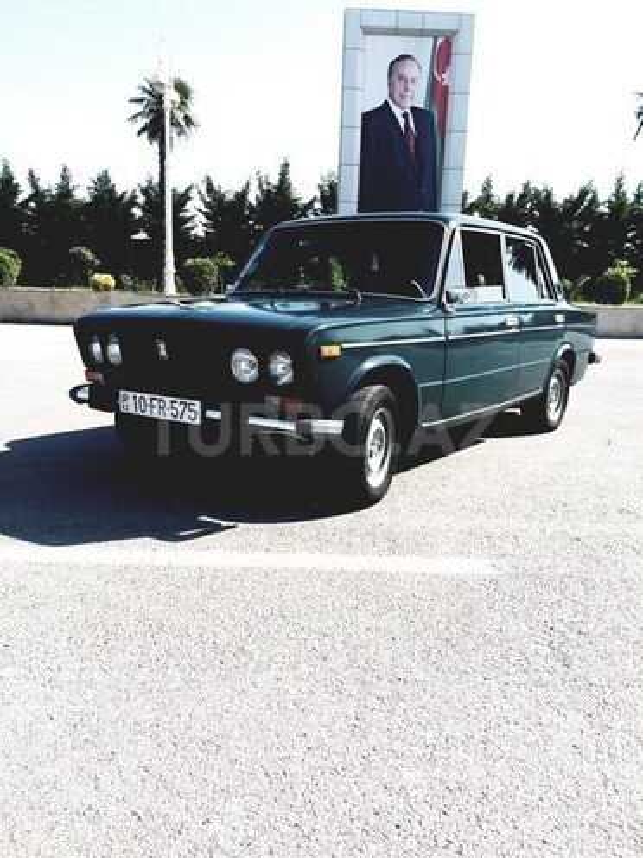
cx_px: 322
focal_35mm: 27
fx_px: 669
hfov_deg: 51.4
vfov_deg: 65.3
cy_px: 429
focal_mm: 3.7
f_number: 1.9
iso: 40
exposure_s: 1/761
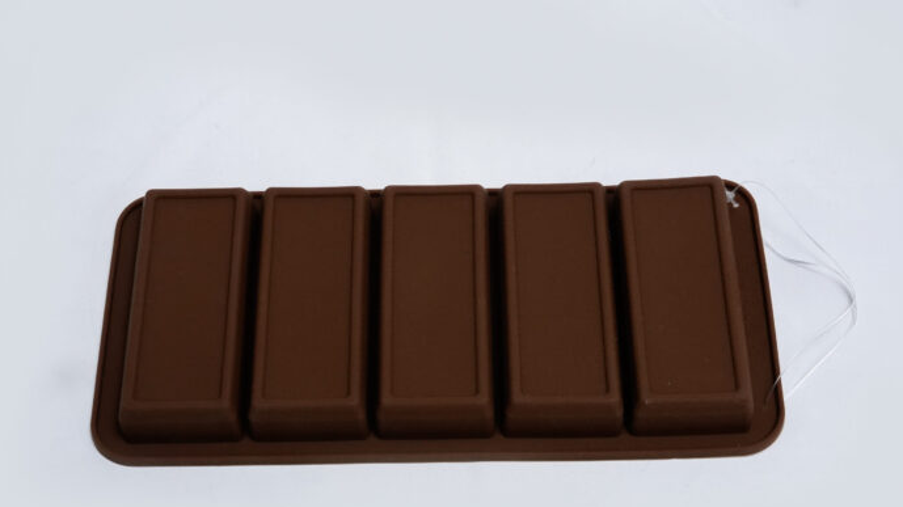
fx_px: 1556
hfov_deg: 32.4
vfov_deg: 18.5
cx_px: 456
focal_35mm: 65
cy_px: 296
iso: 6400
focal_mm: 61
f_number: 16
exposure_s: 1/160
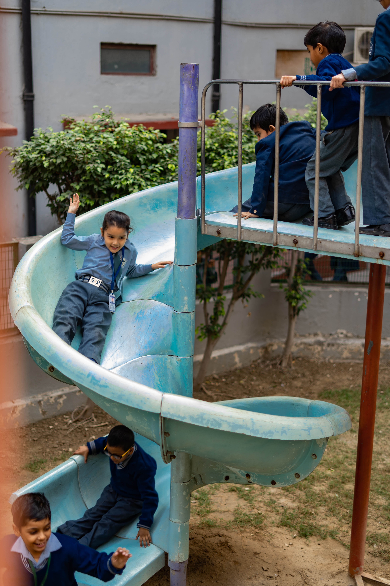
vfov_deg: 39.6
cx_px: 195
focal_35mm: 50
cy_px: 293
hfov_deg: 27.0
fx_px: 812
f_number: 1.8
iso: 50
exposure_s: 1/200
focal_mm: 50
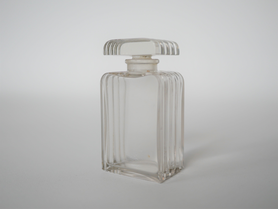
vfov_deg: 36.0
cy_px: 104
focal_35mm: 40
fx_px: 321
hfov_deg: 46.8
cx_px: 139
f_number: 1.7
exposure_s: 1/160
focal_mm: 20
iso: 200
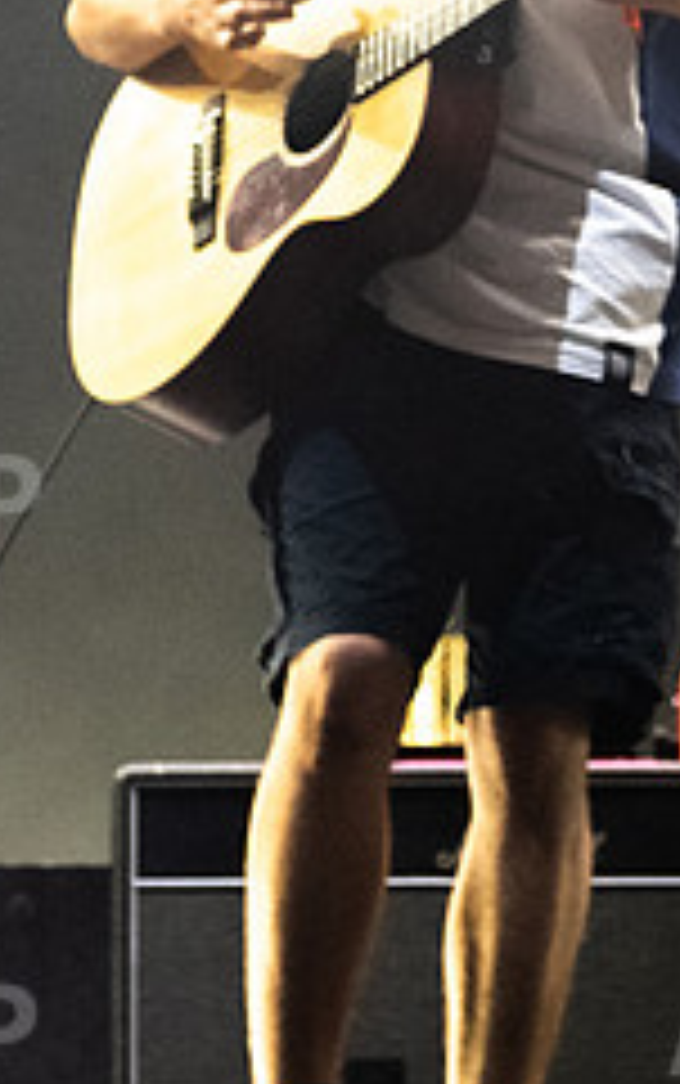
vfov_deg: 4.3
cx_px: 209
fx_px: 14592
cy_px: -90
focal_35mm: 493
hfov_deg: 2.7
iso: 4000
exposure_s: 1/400
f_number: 2.8
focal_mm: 116
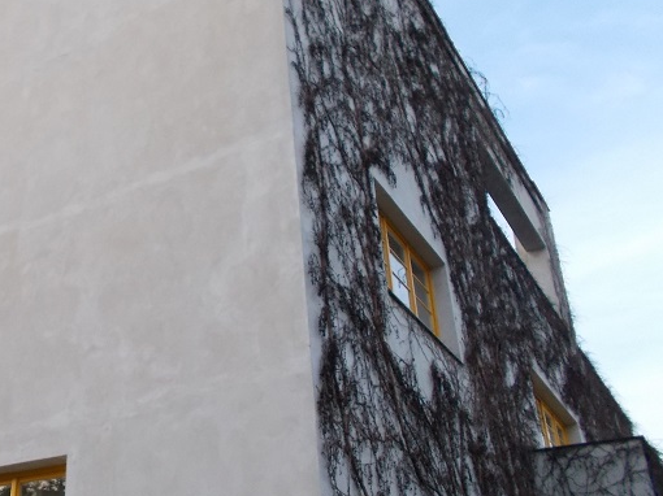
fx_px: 861
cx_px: 125
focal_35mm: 45
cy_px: 267
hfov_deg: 40.2
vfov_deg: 32.1
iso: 220
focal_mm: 4.6
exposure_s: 1/250
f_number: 3.2
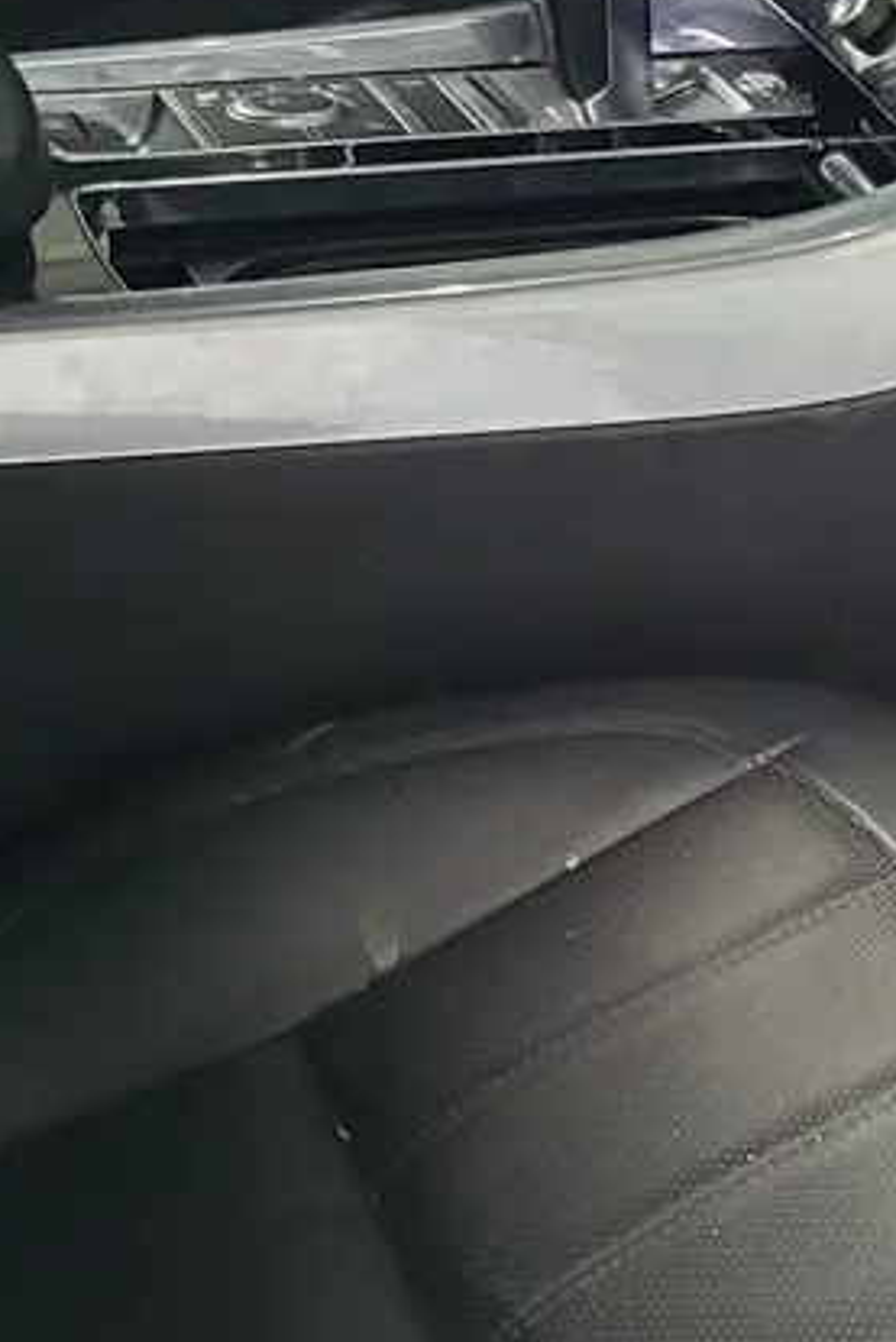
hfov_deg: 9.5
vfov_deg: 16.4
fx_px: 4662
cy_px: 728
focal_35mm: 125
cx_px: 2300
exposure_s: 1/50
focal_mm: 5.4
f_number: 1.8
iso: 400
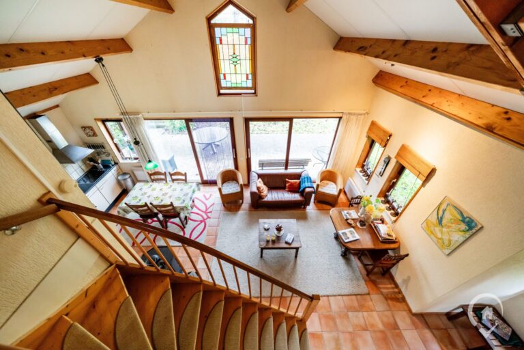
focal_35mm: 12
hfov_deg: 112.6
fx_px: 175
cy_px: 175
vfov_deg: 90.0
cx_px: 262
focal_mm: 12
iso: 2500
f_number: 4
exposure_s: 1/125
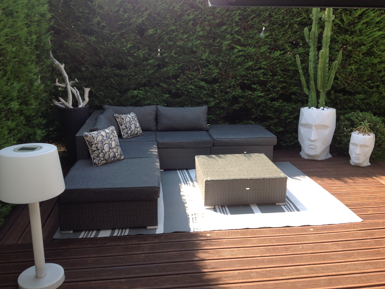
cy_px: 142
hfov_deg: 51.4
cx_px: 194
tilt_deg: -13.7
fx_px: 400
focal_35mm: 36
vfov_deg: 39.7
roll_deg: -0.3
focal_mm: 4.28
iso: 50
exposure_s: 1/308
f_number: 2.4
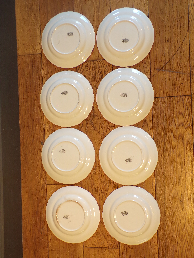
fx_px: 366
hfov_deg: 29.7
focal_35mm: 49
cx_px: 97
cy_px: 129
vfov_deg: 38.9
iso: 200
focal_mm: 8.7
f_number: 3.5
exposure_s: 1/27
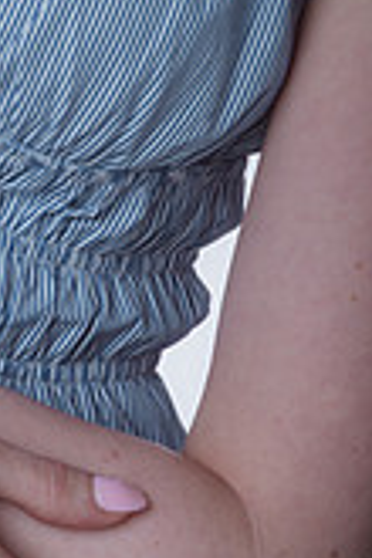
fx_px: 4433
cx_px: -91
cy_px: 7
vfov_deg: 7.2
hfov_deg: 4.8
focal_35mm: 286
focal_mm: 105
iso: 400
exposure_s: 1/250
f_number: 36
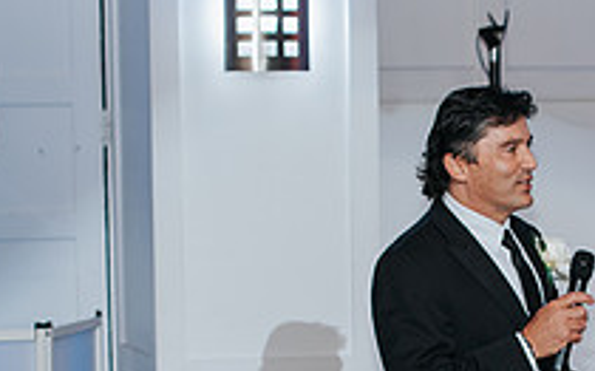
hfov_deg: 14.8
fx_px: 2285
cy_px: 429
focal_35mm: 141
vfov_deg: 9.2
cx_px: 468
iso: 800
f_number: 3.5
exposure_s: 1/125
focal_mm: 50
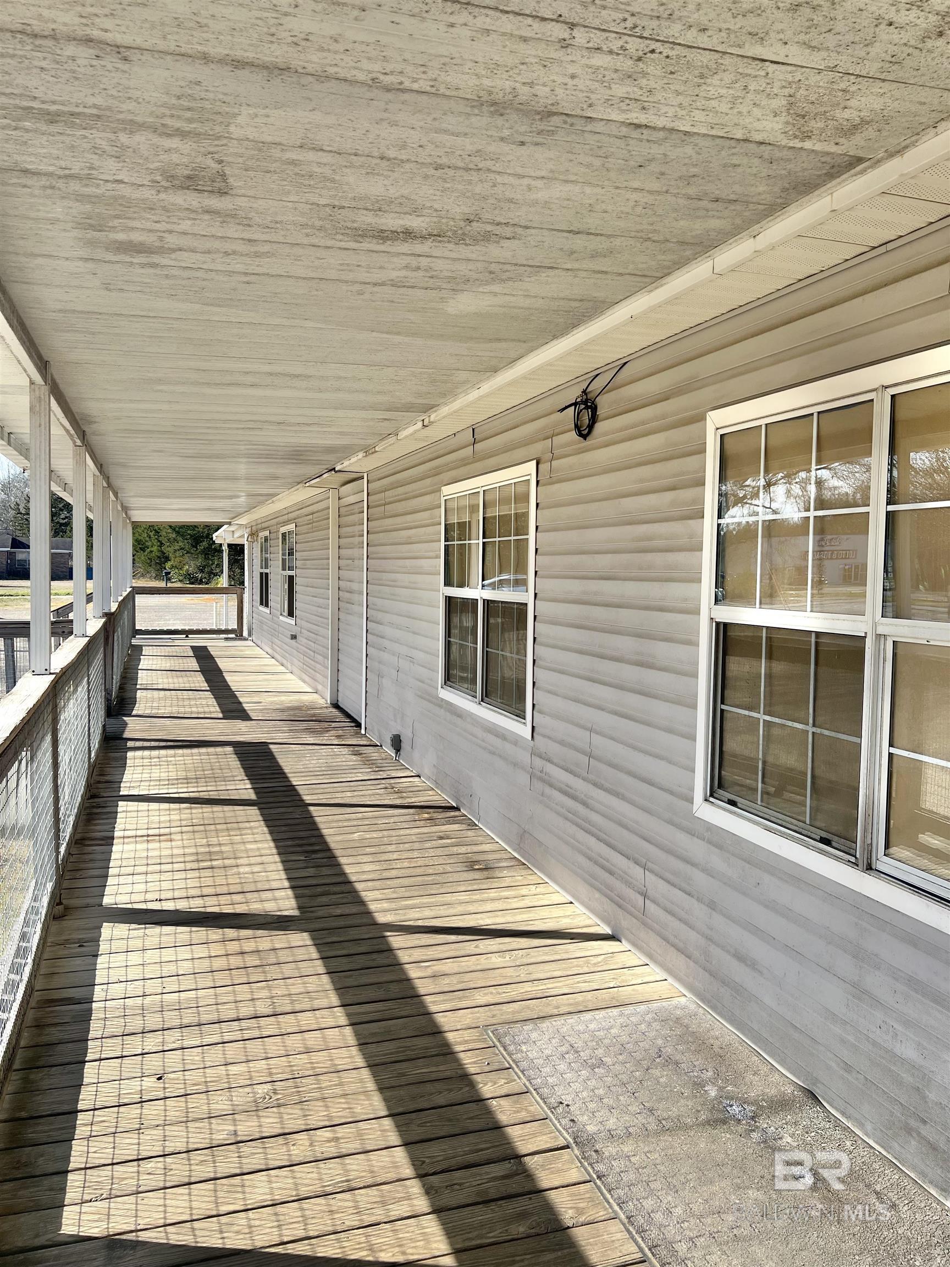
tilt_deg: -3.3
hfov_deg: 53.1
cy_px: 634
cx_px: 475
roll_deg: -0.3
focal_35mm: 26
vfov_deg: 67.3
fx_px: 951
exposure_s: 1/2008
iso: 50
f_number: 1.5
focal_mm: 5.7
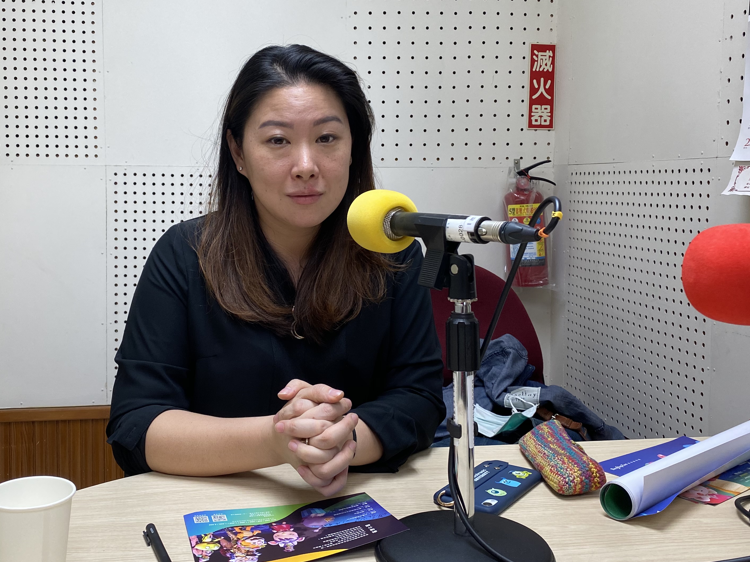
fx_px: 802
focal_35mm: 37
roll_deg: -0.3
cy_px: 236
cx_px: 310
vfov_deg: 38.6
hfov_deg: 49.9
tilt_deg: -4.5
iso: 100
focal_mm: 4.25
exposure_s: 1/120
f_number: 1.8
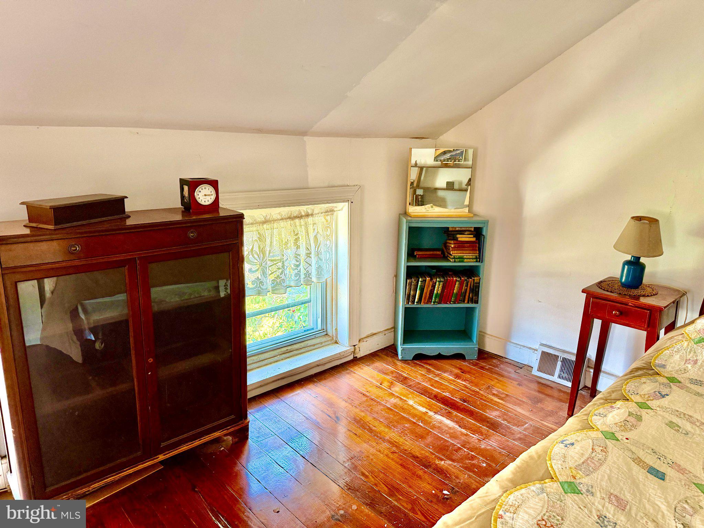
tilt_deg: -13.4
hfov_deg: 71.6
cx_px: 352
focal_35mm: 24
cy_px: 264
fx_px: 488
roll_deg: +0.6
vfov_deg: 56.8
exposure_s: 1/60
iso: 320
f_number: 1.78
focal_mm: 6.76
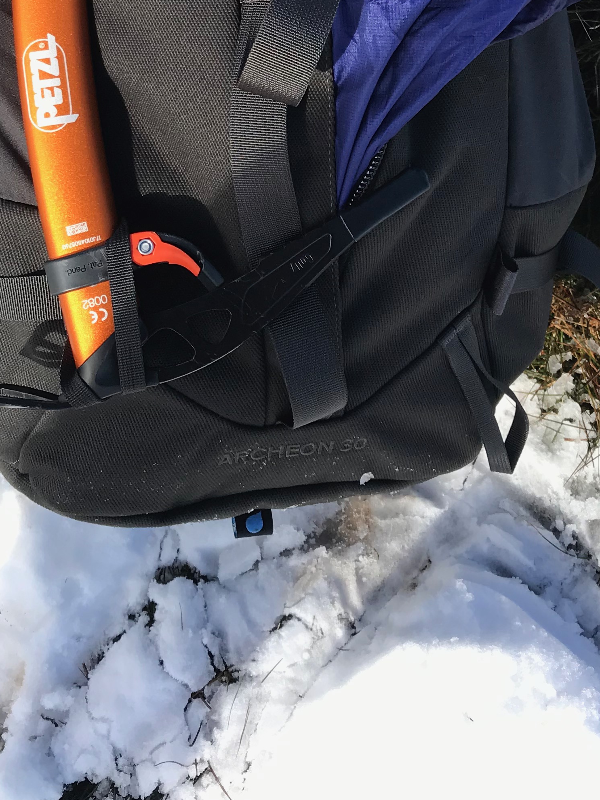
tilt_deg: -61.5
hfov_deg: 25.6
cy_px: 69
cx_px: 338
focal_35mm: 57
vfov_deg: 32.0
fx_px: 1318
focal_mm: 3.99
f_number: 1.8
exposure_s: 1/948
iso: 20
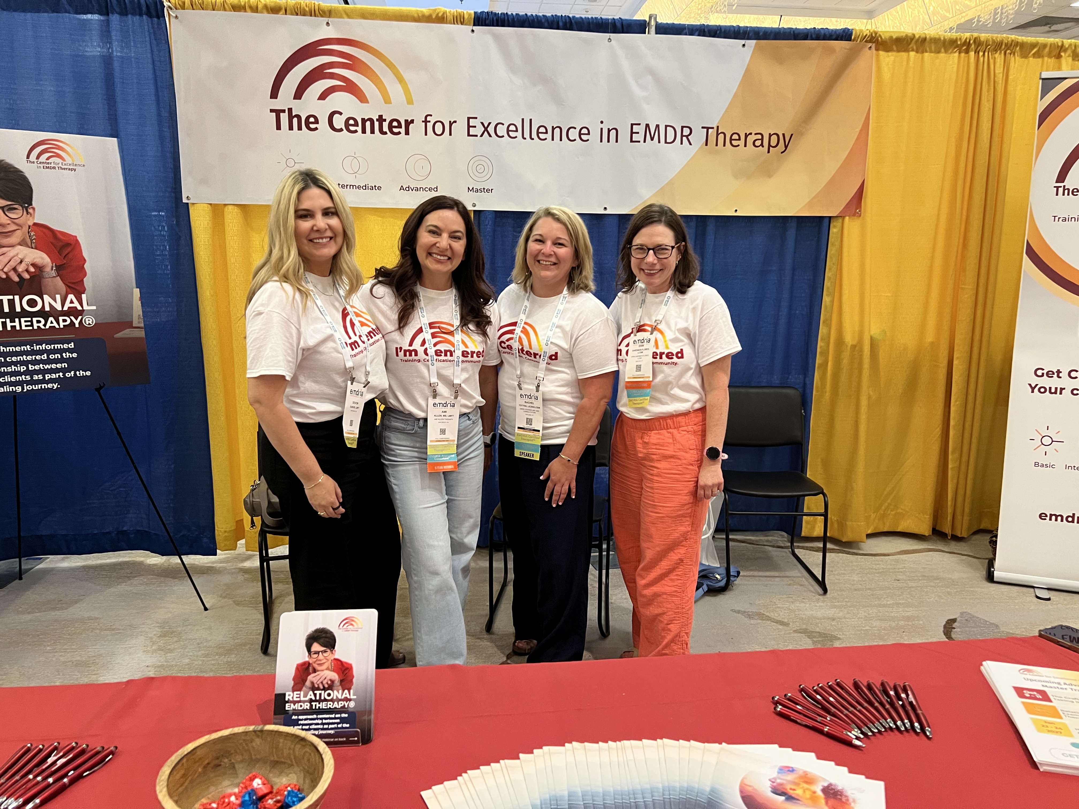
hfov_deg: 67.3
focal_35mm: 26
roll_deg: -0.5
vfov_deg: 53.1
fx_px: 810
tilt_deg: -10.6
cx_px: 540
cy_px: 404
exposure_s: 1/60
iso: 250
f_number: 1.5
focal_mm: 5.7
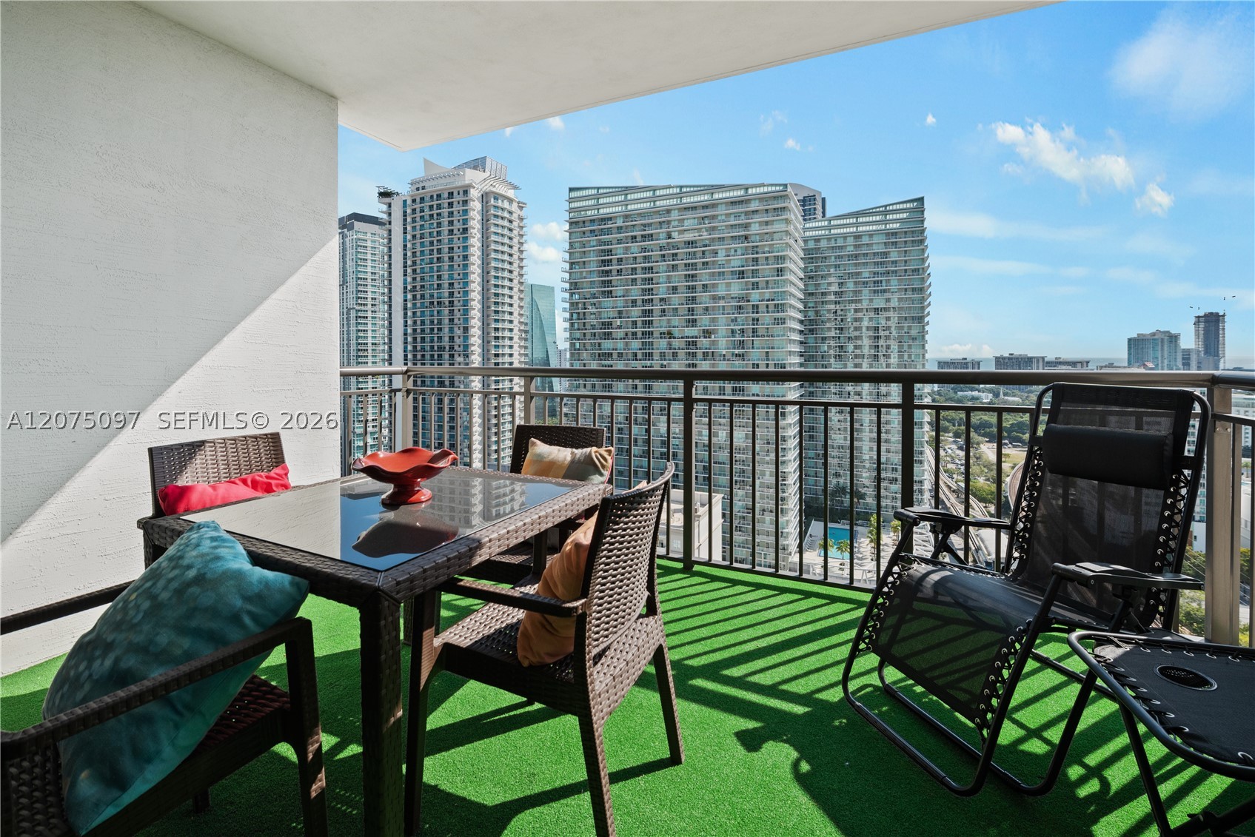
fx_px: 488
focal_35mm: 14
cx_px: 628
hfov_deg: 104.2
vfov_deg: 81.2
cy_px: 418
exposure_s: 1/500
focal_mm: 14
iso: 200
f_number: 8
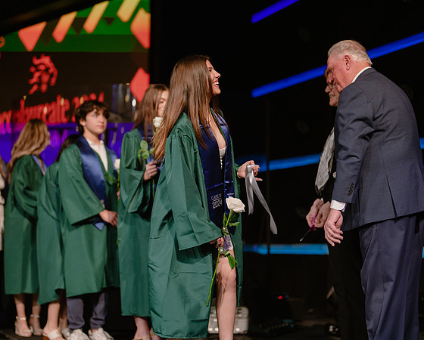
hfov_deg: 30.6
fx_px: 774
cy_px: 170
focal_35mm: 62
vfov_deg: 24.8
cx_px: 212
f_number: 1.2
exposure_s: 1/320
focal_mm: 50
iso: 640
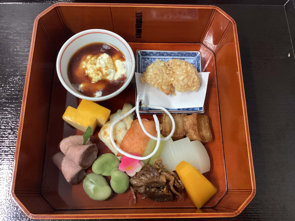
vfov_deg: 45.4
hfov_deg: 58.4
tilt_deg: -73.3
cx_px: 148
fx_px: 264
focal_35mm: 31
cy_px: 110
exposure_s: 1/40
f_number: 2.4
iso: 320
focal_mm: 3.3
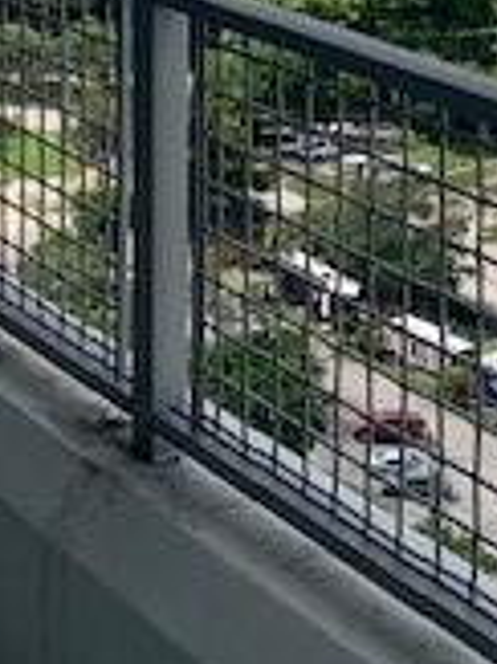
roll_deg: -1.4
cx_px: 257
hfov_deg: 14.5
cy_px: -163
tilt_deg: -6.0
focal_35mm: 102
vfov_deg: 18.2
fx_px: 1955
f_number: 1.8
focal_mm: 4.25
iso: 25
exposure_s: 1/3521
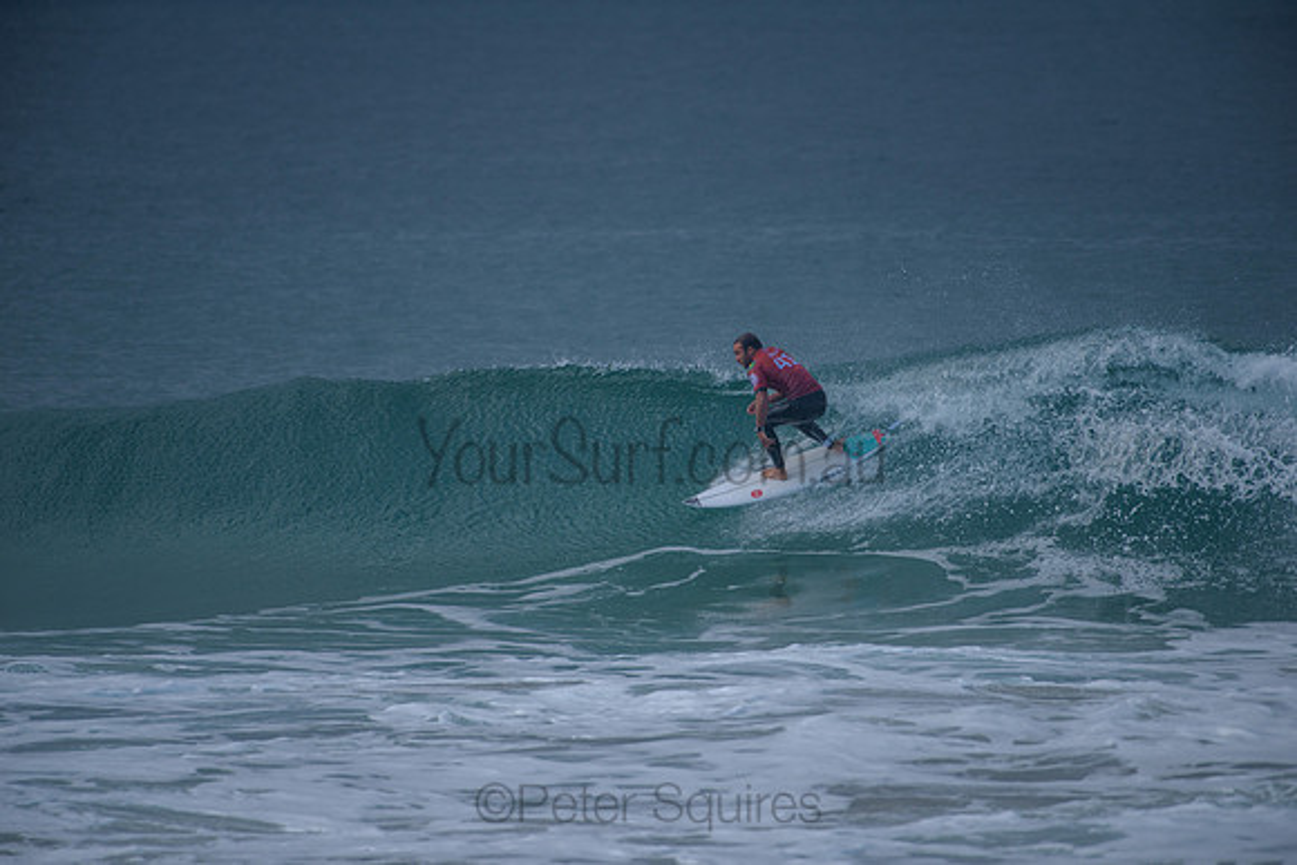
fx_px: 18332
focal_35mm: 509
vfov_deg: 2.7
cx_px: 648
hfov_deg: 4.1
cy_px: 432
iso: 280
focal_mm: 500
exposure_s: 1/2000
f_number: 5.6
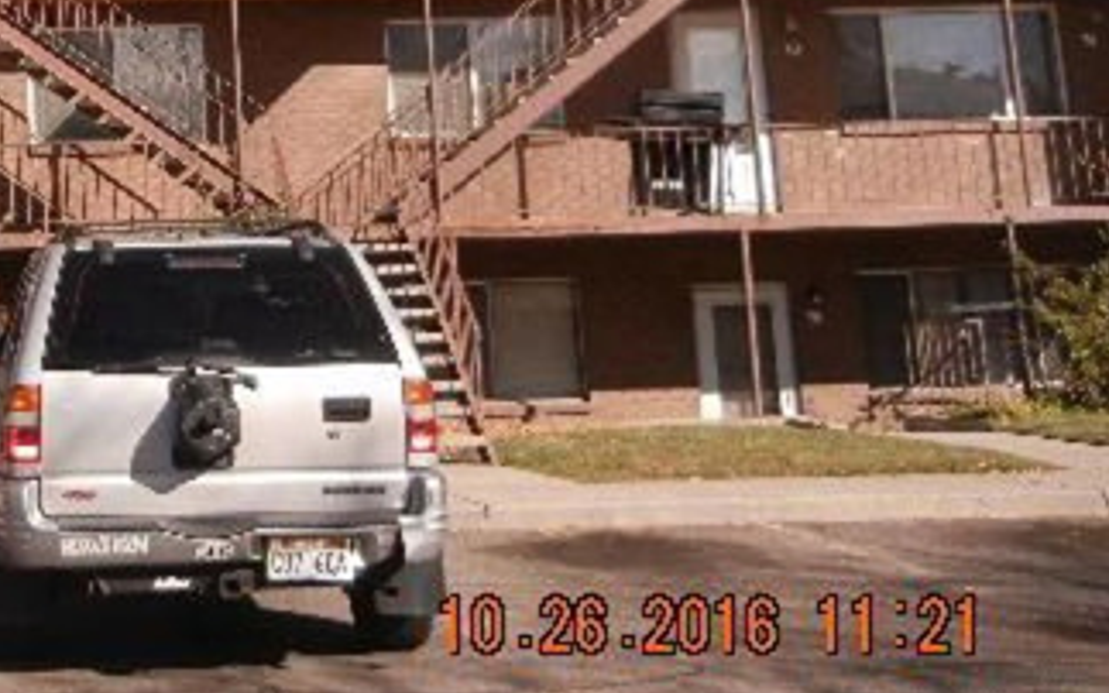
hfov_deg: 30.3
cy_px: -27
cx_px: 17
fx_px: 1904
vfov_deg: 19.9
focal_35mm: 63
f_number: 7
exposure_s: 1/407
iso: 160
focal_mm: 5.4
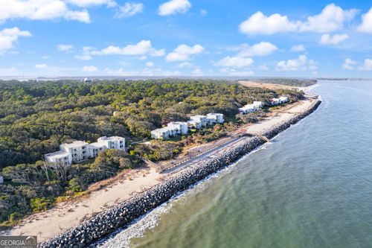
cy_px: 124
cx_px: 186
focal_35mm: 22
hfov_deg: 78.6
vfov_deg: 57.2
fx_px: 227
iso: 100
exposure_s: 1/1000
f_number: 2.8
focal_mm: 8.38
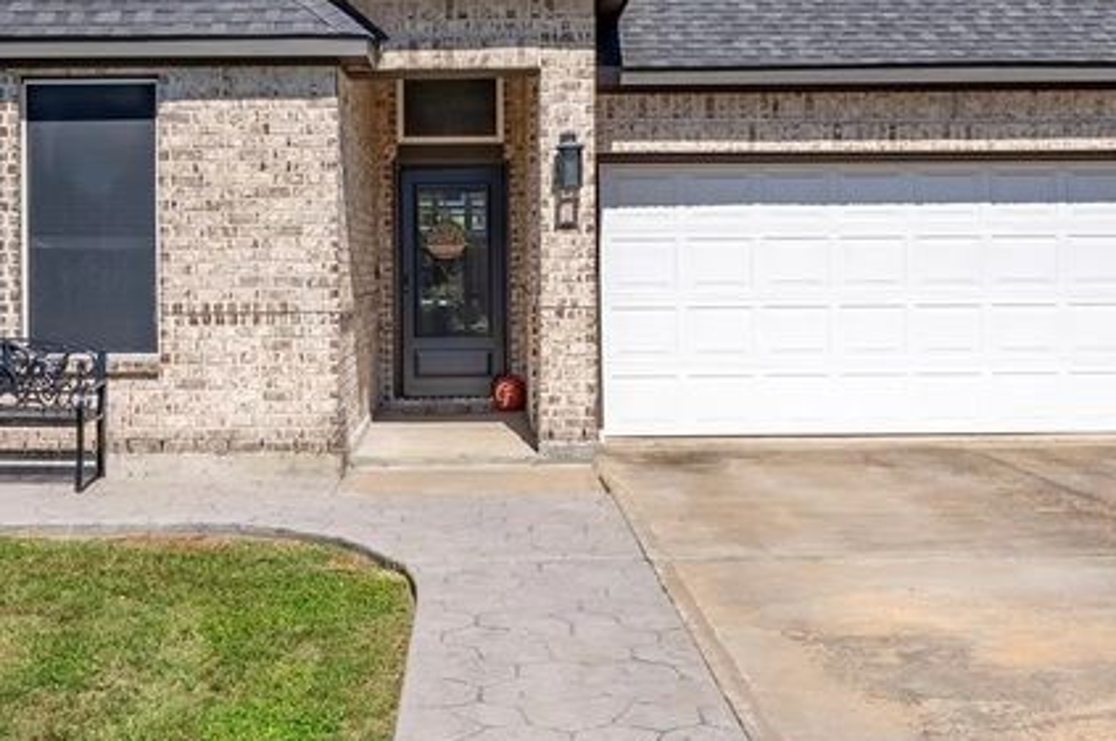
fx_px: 1424
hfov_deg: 42.6
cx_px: 464
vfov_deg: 29.1
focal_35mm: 46
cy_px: 281
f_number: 13
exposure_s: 1/250
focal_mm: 19
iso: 125
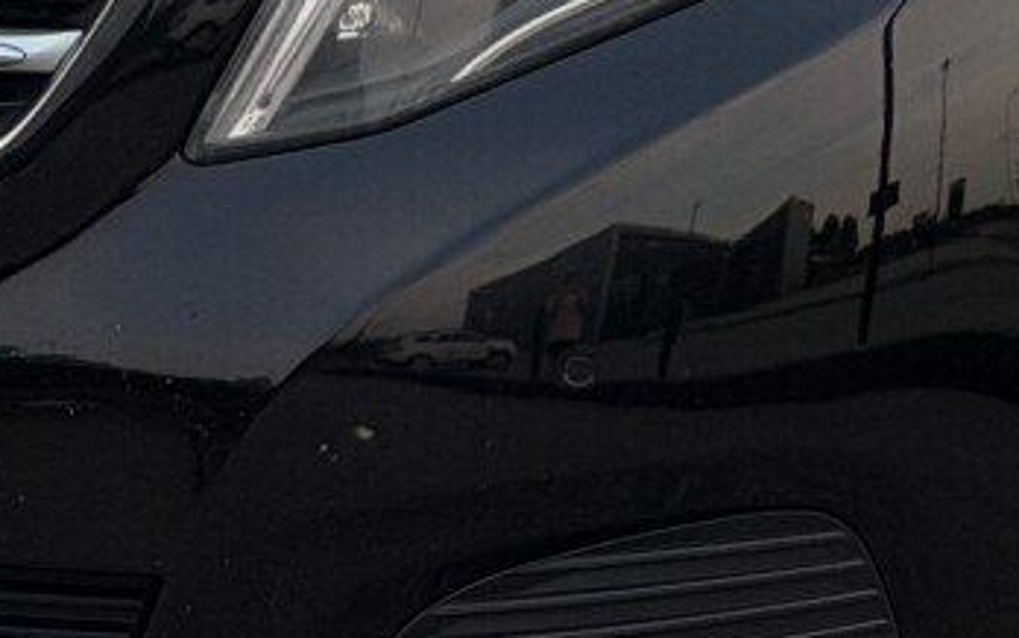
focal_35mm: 285
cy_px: -508
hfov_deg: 7.3
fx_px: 7920
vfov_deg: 4.6
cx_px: 1455
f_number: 1.78
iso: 100
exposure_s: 1/394
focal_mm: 6.76
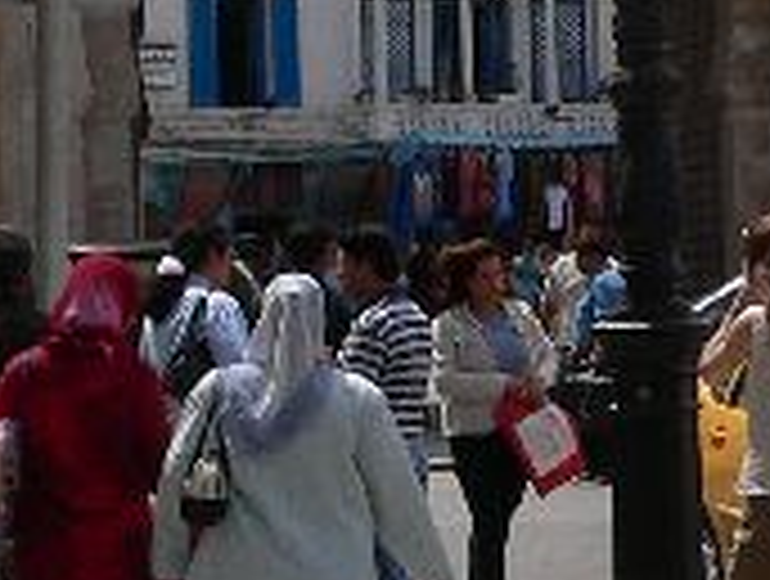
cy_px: -175
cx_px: 410
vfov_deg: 8.7
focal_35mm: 168
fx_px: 3745
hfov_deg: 11.7
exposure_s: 1/500
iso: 80
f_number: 5.6
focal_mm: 6
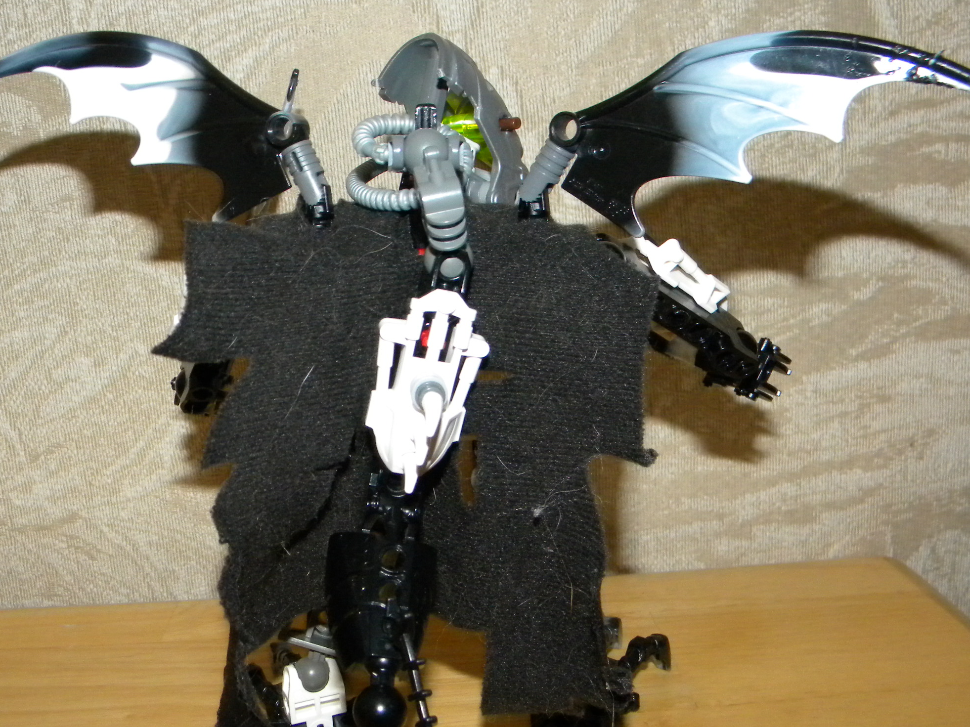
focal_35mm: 37
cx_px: 433
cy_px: 403
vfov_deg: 38.6
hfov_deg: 50.1
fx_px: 1037
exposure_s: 1/8
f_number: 3.5
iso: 400
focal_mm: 5
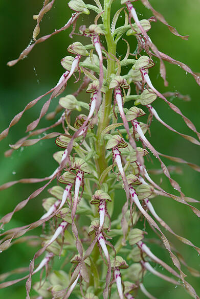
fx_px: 1123
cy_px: 150
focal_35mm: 135
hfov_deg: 10.2
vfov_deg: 15.2
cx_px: 100
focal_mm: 90
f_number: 4
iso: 250
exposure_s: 1/160
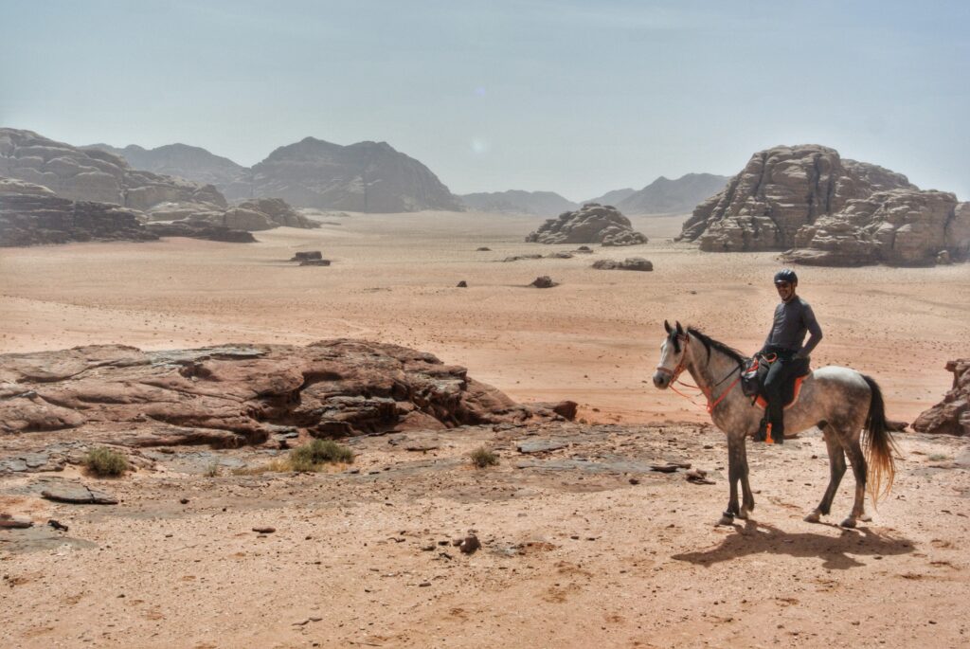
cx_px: 485
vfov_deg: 34.3
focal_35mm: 39
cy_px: 324
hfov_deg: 49.5
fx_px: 1052
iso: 180
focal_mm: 14.5
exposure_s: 1/250
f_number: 4
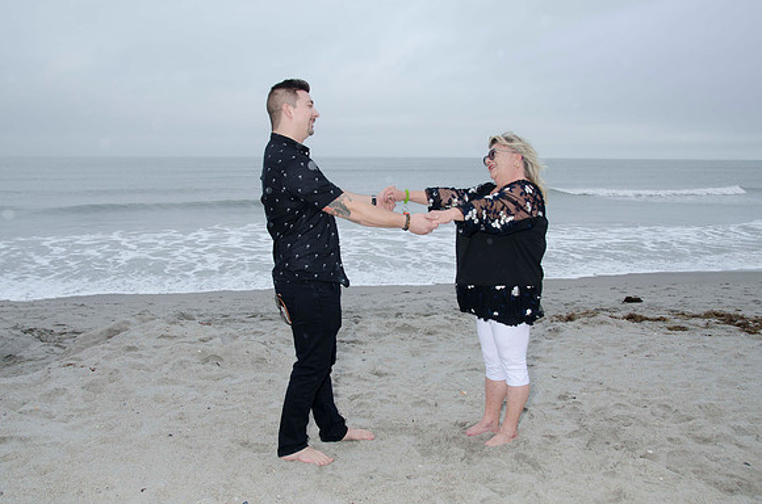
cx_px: 381
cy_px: 252
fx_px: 697
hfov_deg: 57.3
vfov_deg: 39.8
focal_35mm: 33
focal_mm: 22
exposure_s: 1/80
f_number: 8
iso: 100
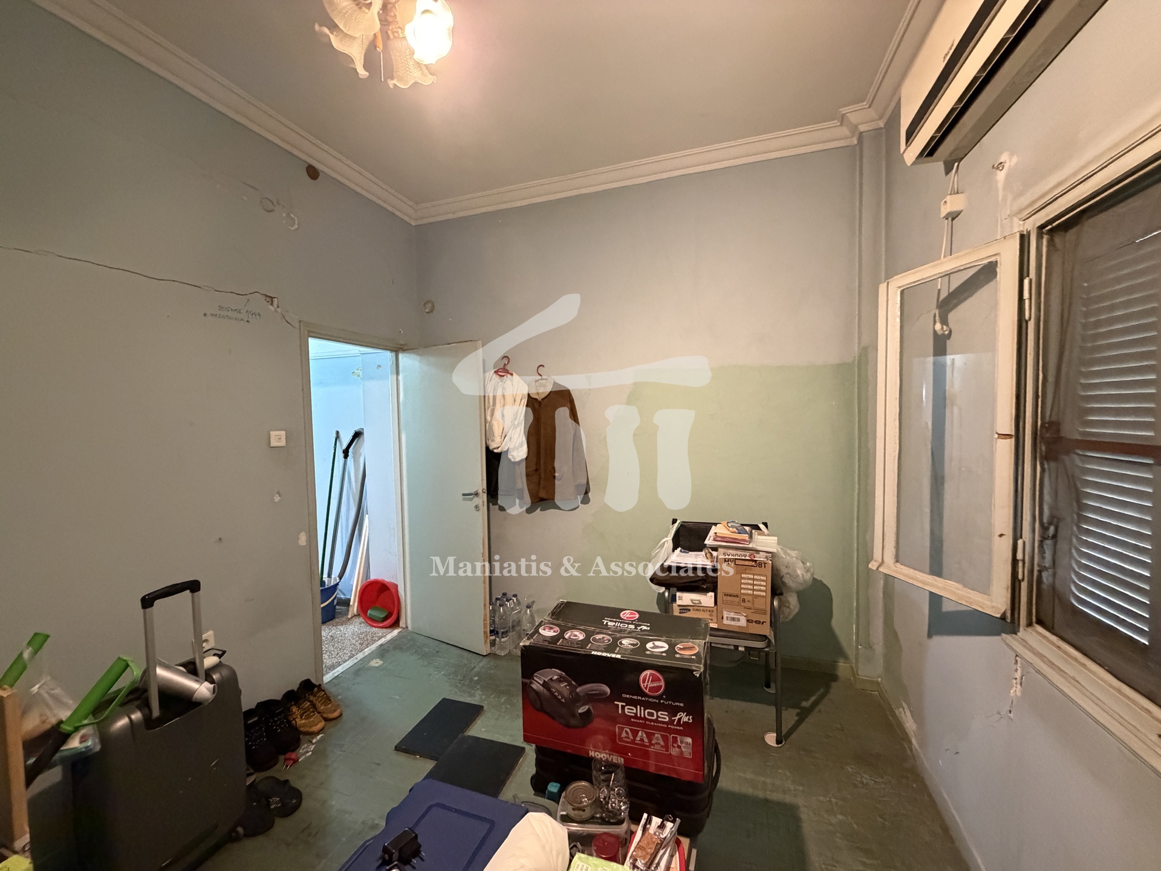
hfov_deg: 102.1
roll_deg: +1.1
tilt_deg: -2.3
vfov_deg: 85.7
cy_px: 436
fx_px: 470
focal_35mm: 14
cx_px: 580
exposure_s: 1/50
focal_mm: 2.22
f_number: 2.2
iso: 1000
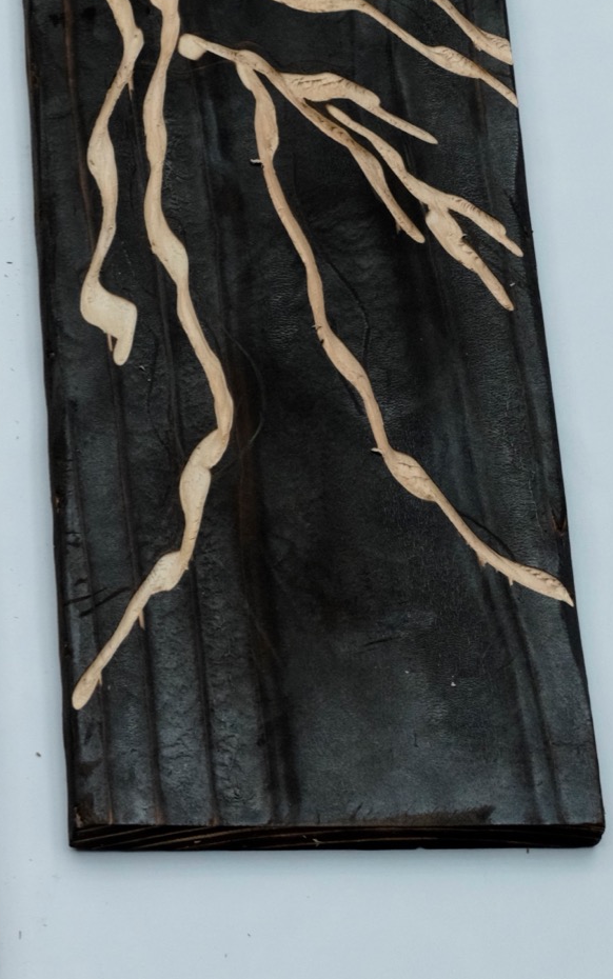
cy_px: 271
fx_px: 4914
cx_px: -19
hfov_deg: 7.1
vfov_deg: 11.4
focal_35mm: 184
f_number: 7.1
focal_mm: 56
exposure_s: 1/400
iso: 1600
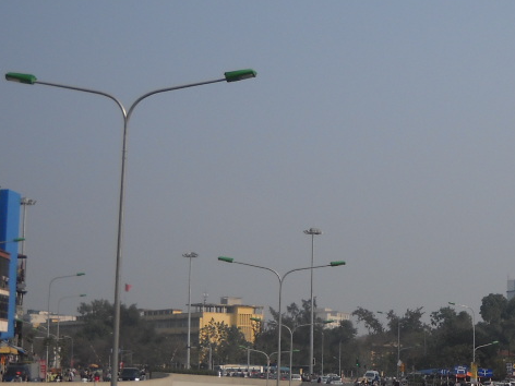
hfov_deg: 21.5
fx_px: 1324
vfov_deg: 16.6
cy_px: 215
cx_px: 462
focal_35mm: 89
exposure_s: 1/521
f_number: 5.5
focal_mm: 6.72
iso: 64
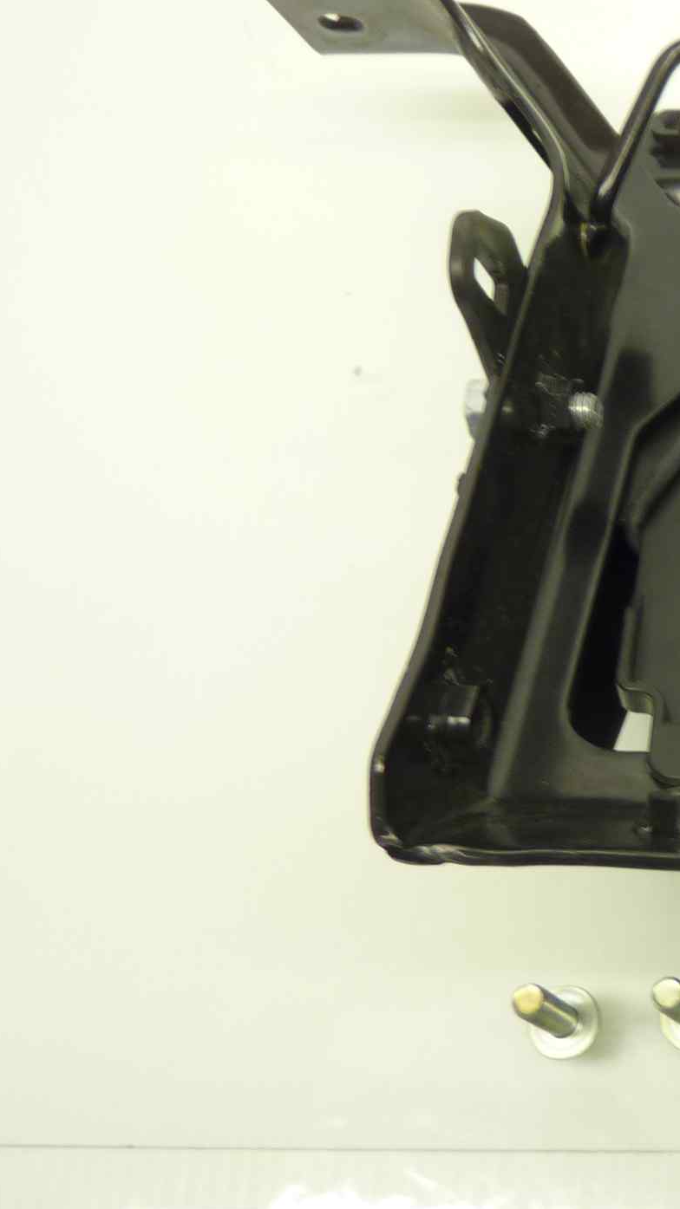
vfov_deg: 41.3
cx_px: 1021
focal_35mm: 50
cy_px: 568
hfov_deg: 20.5
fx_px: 1604
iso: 80
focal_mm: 4.1
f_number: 3.3
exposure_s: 1/15
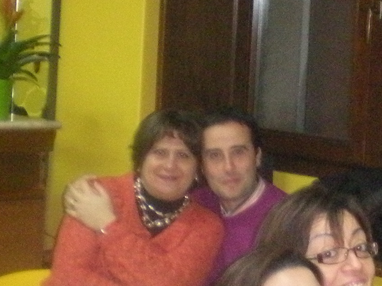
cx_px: 259
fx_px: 1622
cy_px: 150
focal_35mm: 147
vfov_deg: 10.1
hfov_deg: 13.4
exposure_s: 1/60
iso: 493
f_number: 3.1
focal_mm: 6.3
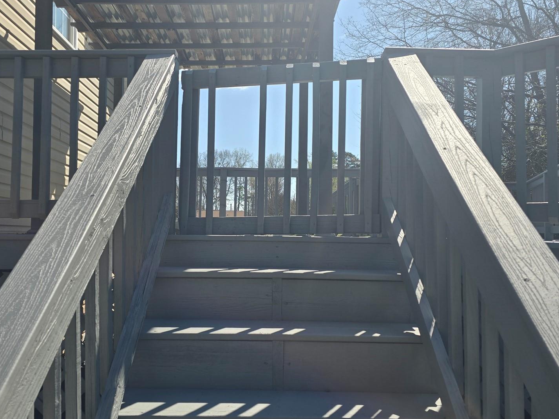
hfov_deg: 55.2
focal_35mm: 33
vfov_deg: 43.0
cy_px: 203
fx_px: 533
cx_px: 245
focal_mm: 6.3
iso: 12
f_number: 1.7
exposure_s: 1/781
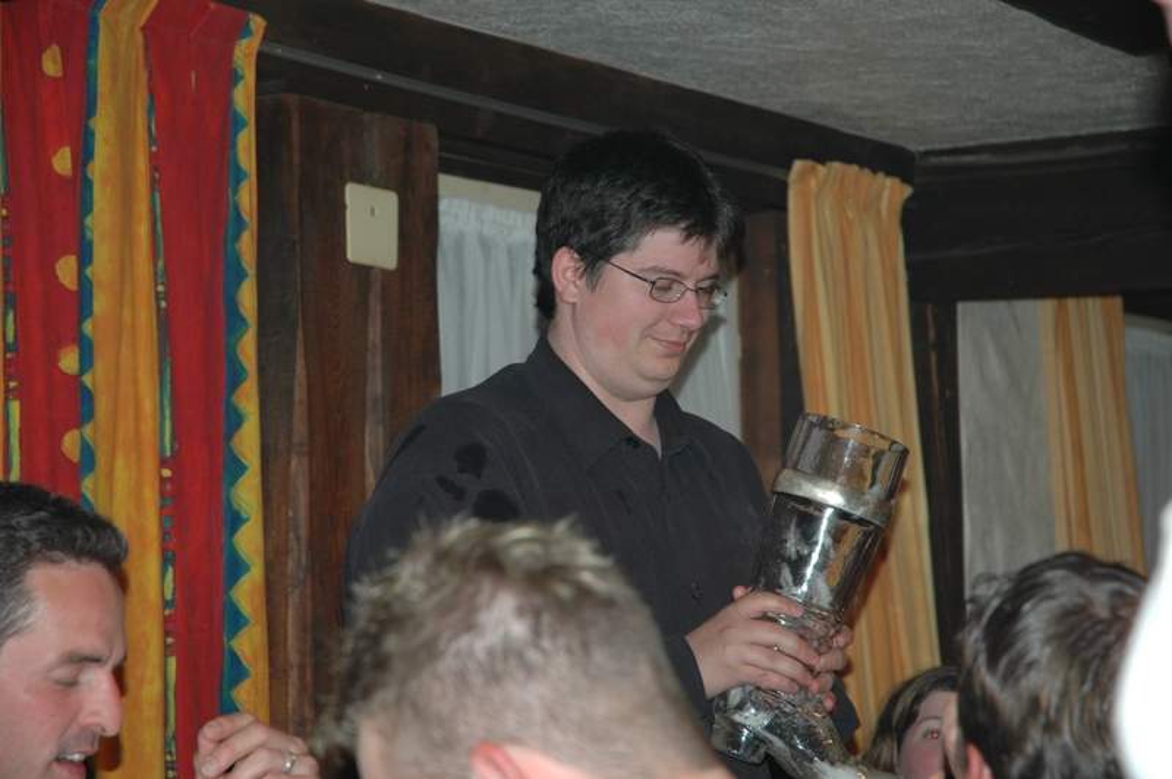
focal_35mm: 105
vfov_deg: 13.0
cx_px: 586
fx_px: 3415
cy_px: 390
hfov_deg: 19.5
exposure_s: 1/60
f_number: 4.5
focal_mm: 70
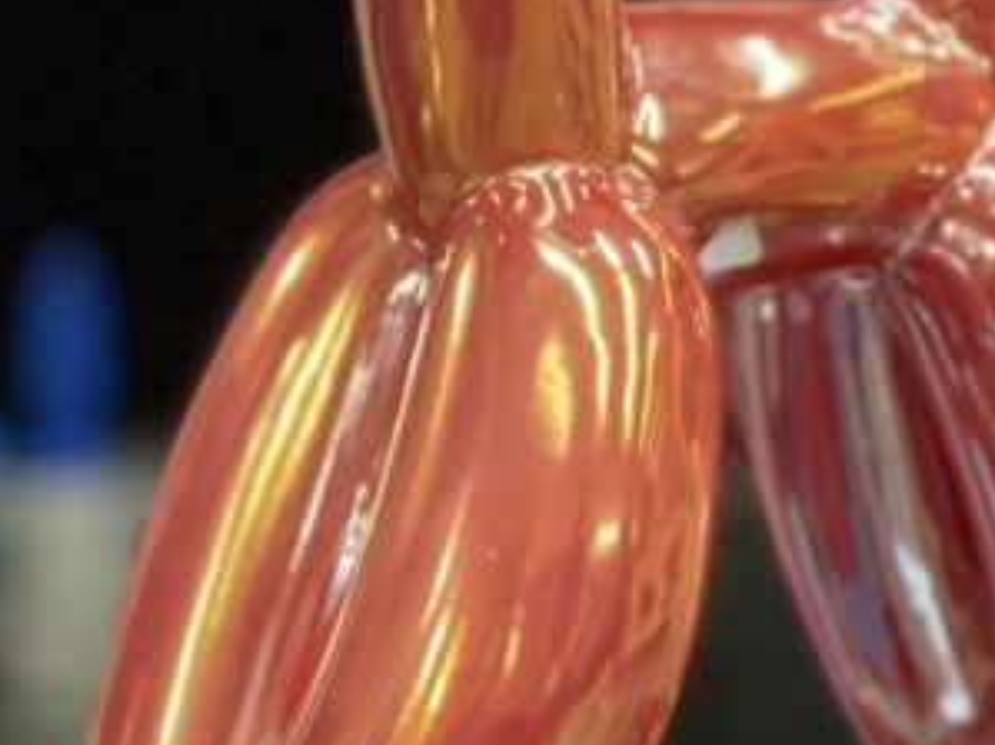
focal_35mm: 178
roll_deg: +0.3
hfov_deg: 11.0
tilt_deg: -5.4
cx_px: -60
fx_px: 5114
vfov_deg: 8.3
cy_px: 146
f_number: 2
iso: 400
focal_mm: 6
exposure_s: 1/33
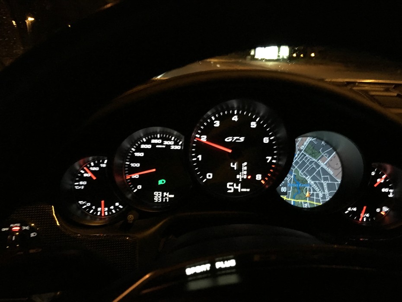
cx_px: 201
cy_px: 151
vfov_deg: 48.2
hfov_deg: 61.6
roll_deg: -1.6
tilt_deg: -17.2
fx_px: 337
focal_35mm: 29
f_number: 2.2
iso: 500
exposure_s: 1/17
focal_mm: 4.15
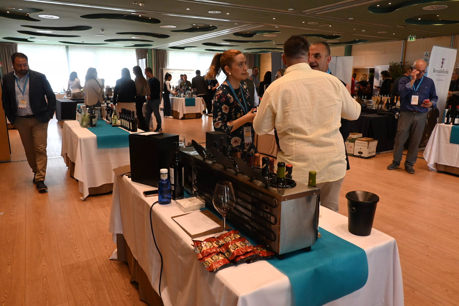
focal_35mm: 27
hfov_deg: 67.4
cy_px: 153
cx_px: 230
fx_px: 344
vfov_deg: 47.9
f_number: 8
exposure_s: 1/250
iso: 3200
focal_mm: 18
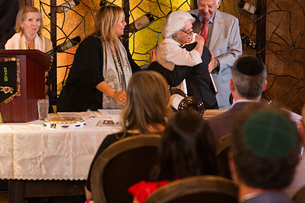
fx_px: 906
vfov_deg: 12.8
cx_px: 189
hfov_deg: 19.1
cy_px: 54
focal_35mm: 107
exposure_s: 1/200
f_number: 4
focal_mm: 70
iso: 1000
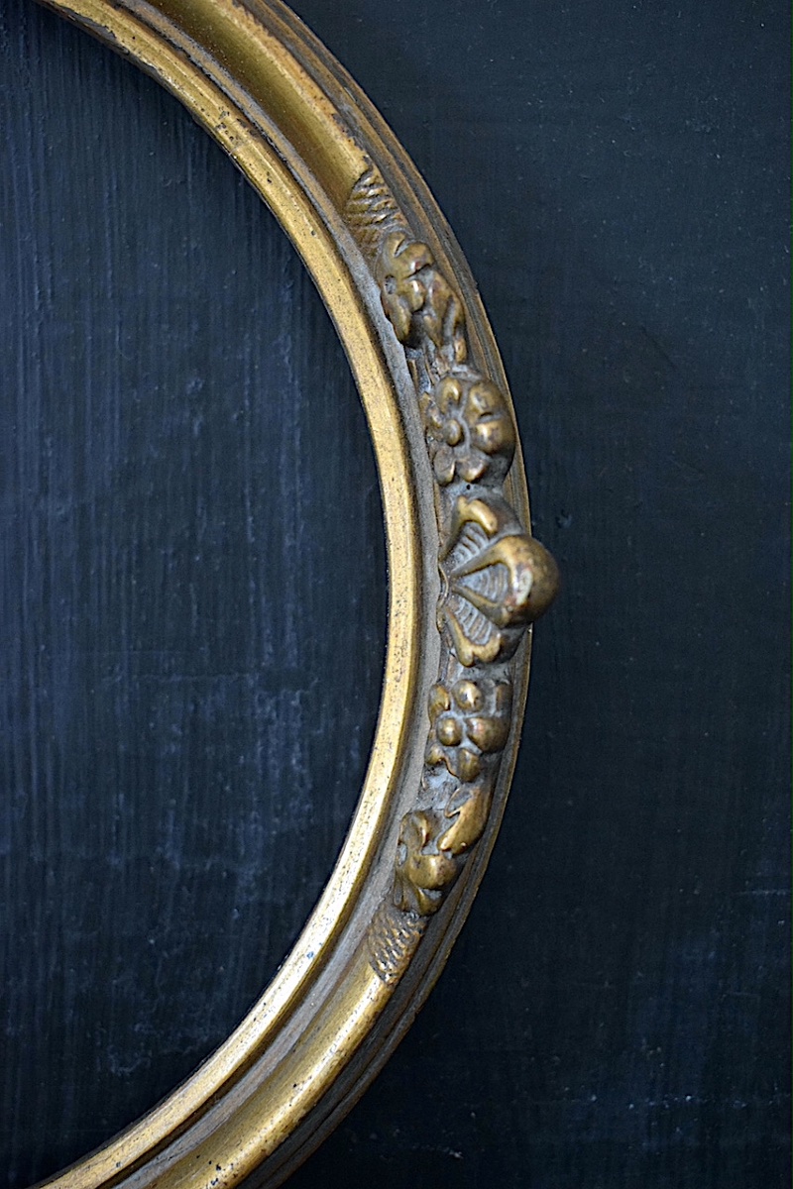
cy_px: 594
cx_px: 396
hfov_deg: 26.5
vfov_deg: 38.9
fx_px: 1685
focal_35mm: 51
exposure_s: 1/60
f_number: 4.5
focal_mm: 34
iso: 3200
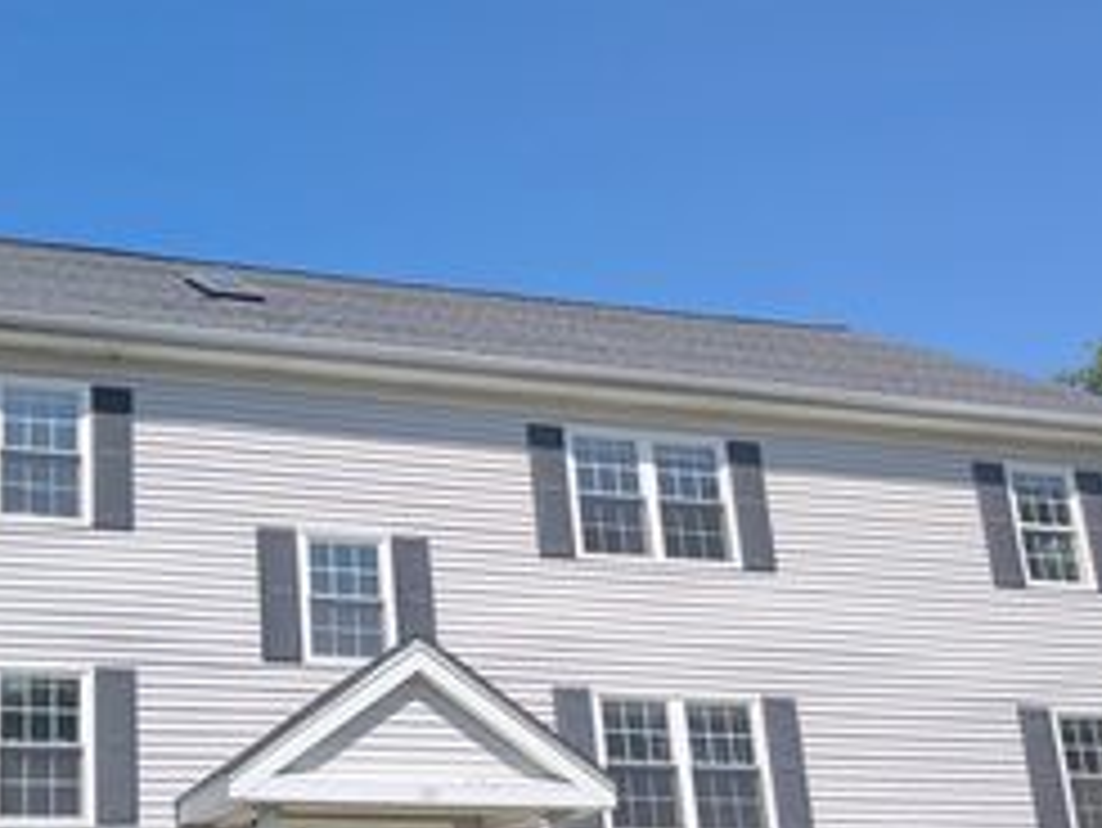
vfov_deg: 29.6
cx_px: 135
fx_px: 1561
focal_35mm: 49
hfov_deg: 36.7
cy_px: 529
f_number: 1.7
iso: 29
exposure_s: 1/2128
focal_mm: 4.53
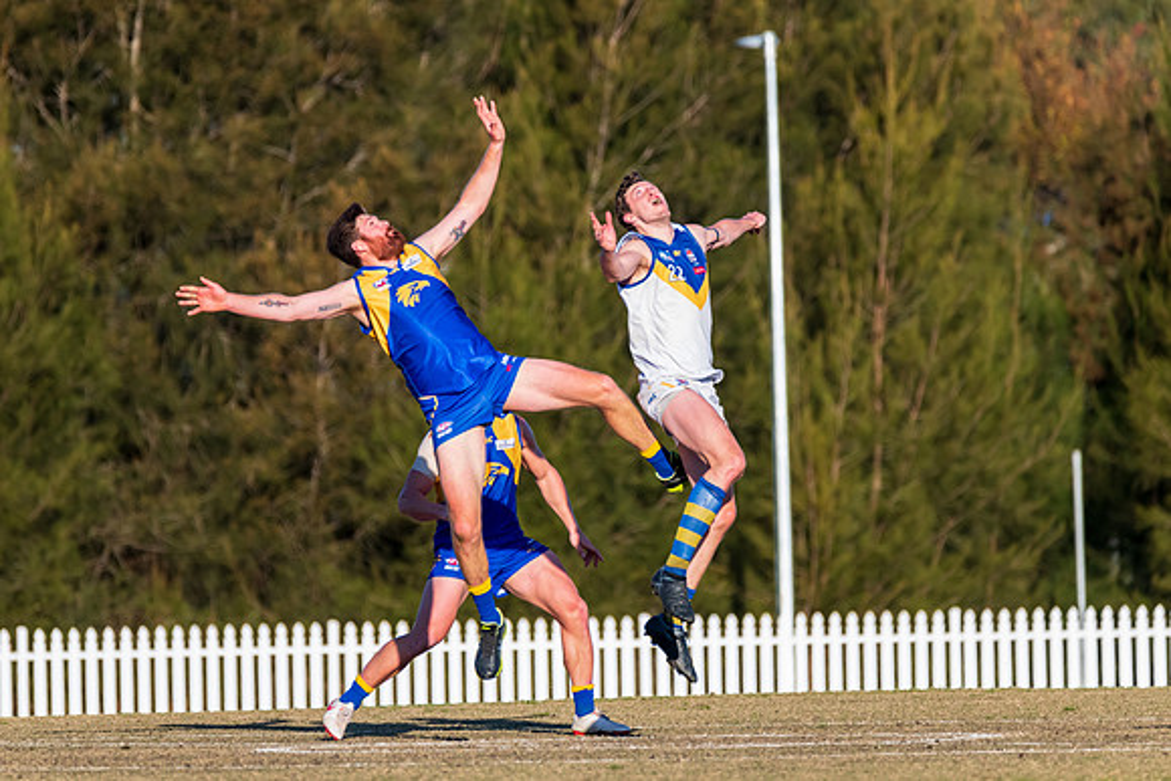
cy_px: 323
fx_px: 19087
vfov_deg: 2.3
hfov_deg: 3.5
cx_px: 520
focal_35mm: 587
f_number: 8
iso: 800
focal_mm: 500
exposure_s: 1/2000
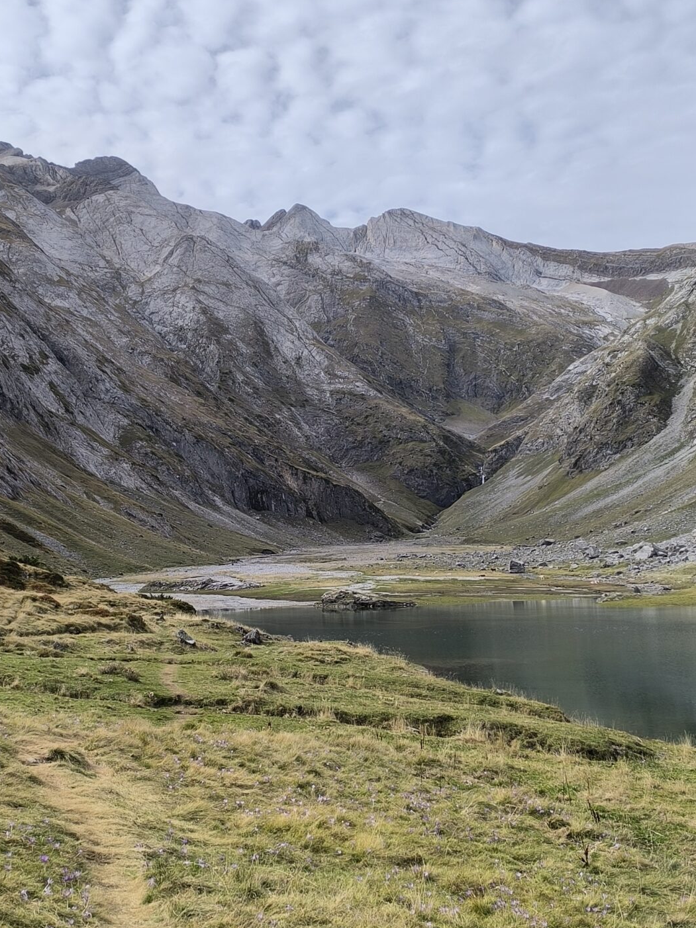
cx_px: 187
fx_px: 1126
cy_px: 406
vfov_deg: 44.7
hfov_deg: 33.7
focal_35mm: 42
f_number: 1.65
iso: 50
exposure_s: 1/1522
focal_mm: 6.14
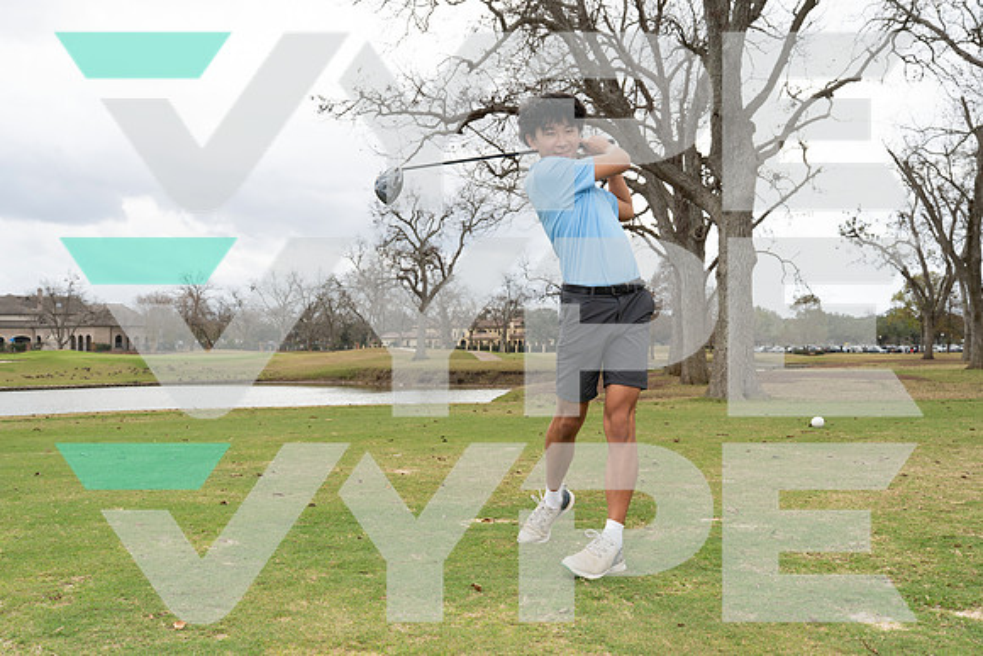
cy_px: 328
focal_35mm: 34
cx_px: 492
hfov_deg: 55.8
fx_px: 929
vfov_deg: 38.9
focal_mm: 34
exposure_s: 1/250
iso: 400
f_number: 9
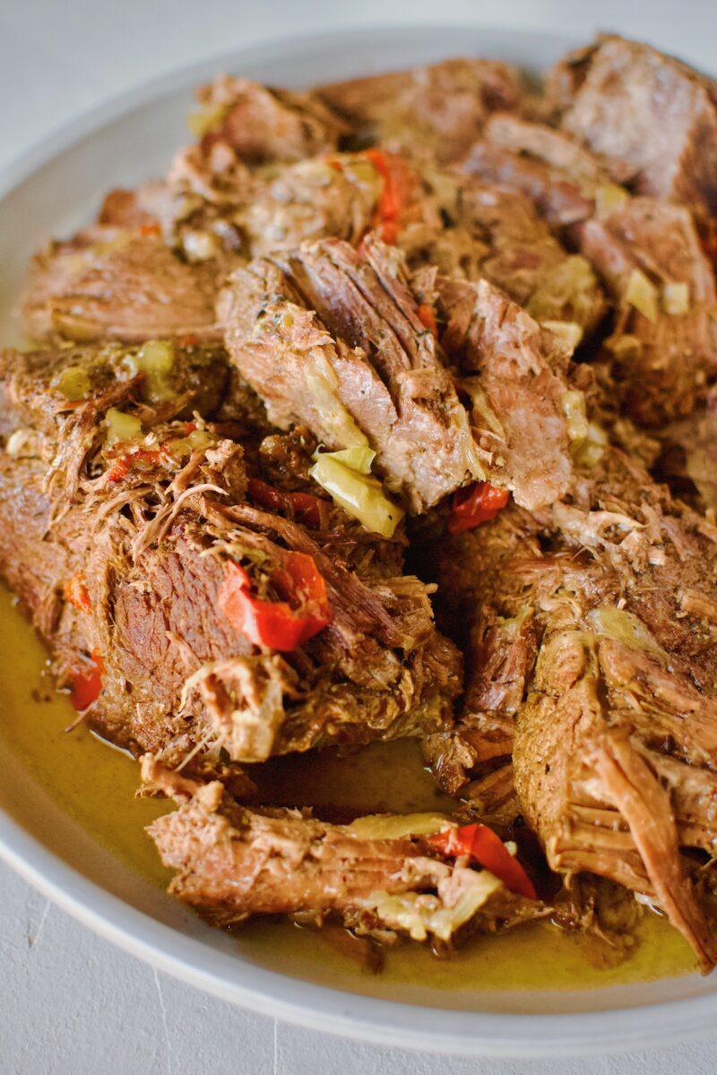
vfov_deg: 38.2
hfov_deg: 26.0
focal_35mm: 52
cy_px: 538
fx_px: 1553
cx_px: 358
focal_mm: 35
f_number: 3.2
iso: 1000
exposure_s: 1/320
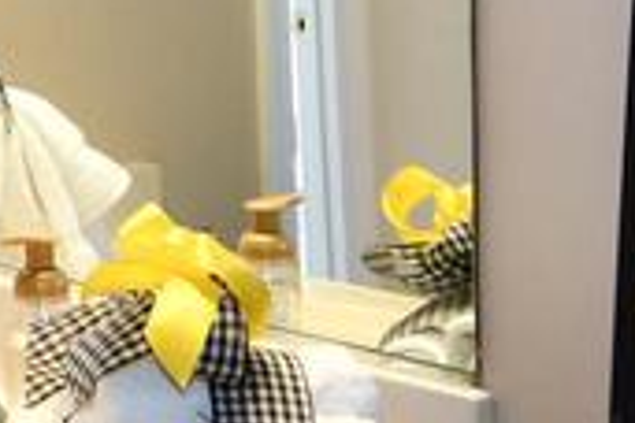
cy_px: 35
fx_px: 1905
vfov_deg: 12.6
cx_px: -279
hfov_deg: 17.3
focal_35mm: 108
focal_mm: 12
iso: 250
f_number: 4
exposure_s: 1/60
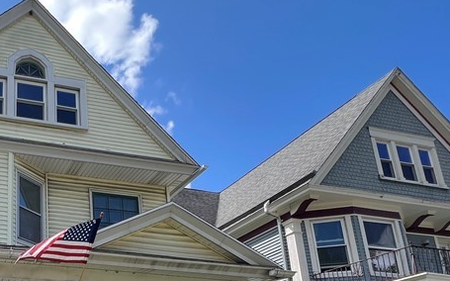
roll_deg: -1.1
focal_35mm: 31
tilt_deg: +13.3
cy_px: 305
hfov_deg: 50.8
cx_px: 12
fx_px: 380
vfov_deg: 35.1
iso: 32
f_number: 1.8
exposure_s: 1/536
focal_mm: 1.57
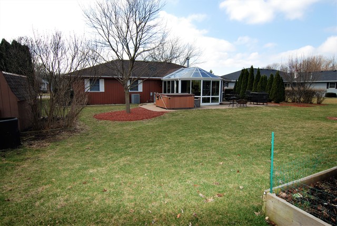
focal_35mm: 21
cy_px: 113
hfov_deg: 81.2
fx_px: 197
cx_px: 168
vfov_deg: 59.6
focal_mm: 14
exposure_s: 1/200
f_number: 5.6
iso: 100
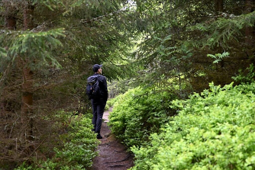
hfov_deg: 40.4
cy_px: 85
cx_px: 128
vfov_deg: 27.5
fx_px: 347
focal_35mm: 49
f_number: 4
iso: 360
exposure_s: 1/250
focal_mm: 49
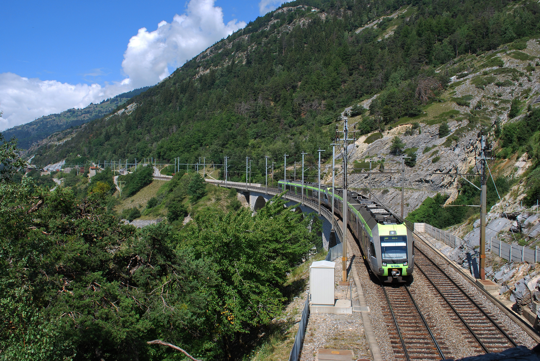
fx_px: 496
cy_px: 180
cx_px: 270
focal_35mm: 33
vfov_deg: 40.1
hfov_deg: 57.2
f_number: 10
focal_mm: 22
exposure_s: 1/250
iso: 200
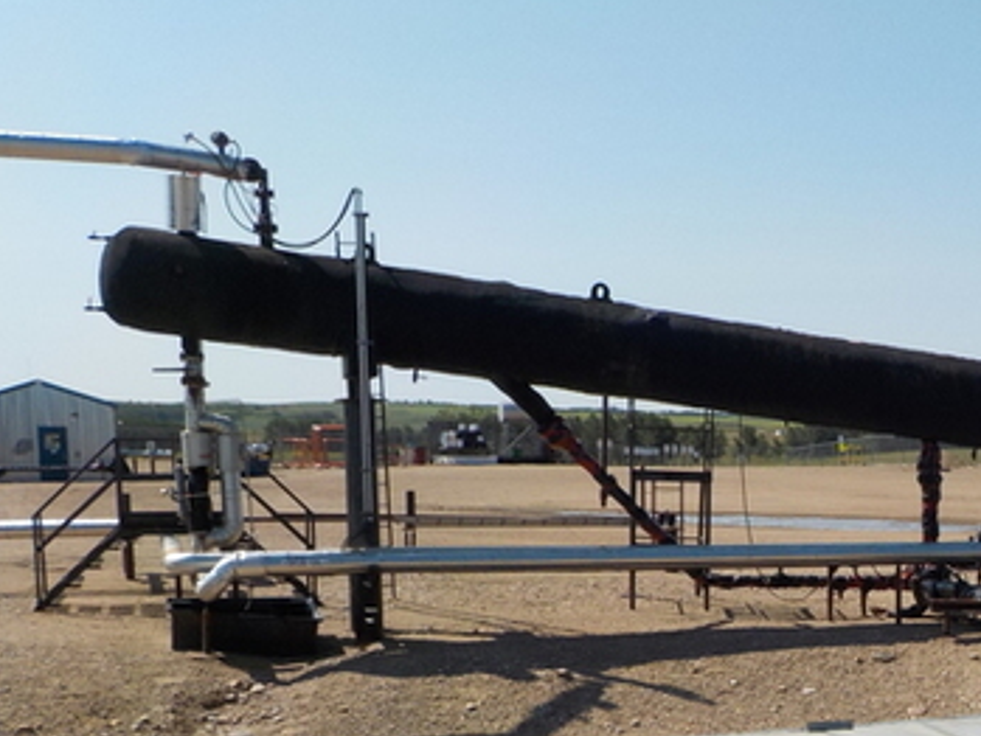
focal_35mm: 55
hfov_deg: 33.1
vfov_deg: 25.8
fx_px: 1559
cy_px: 657
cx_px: 880
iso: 125
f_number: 3.3
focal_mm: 4.1
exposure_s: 1/1600
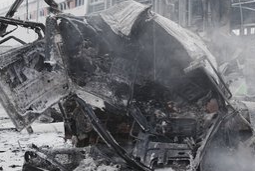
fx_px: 553
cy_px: 89
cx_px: 179
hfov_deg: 25.8
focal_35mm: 78
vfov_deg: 17.5
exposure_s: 1/800
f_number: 4.5
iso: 200
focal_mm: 50
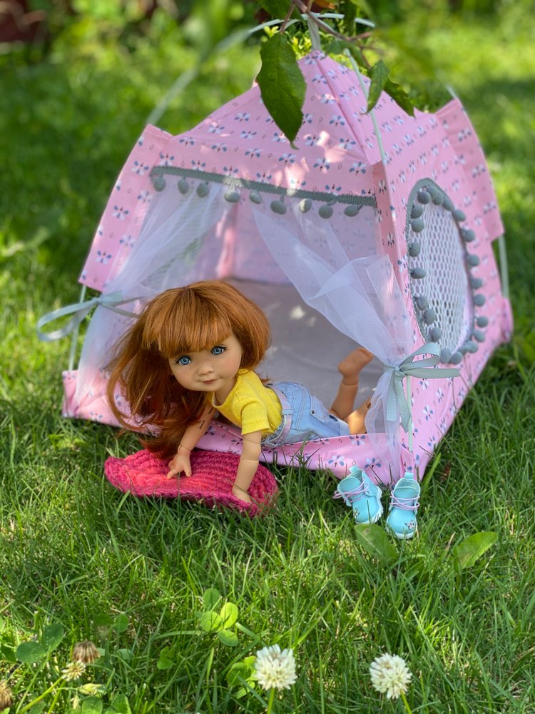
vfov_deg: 36.8
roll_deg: +0.8
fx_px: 1072
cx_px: 268
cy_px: 357
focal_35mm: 52
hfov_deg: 28.0
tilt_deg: -21.6
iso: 20
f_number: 2
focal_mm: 6
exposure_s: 1/234
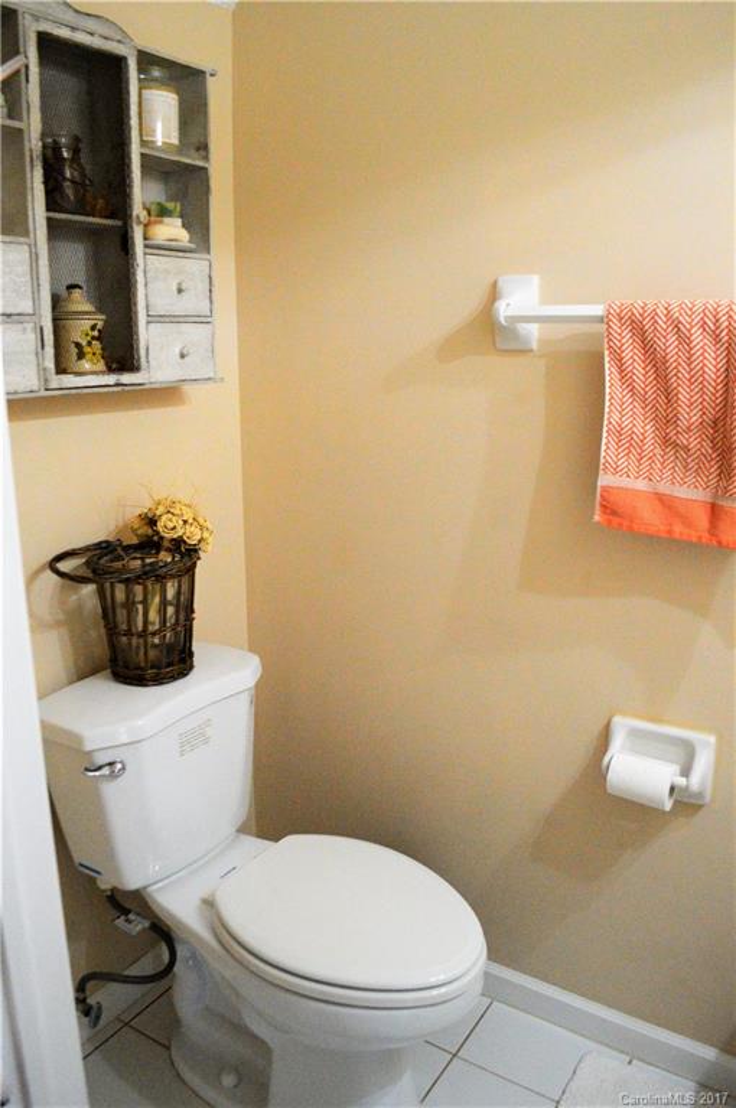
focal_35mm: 27
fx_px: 830
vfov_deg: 67.4
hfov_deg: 47.8
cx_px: 368
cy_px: 554
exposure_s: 1/320
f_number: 3.5
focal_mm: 18
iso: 3200
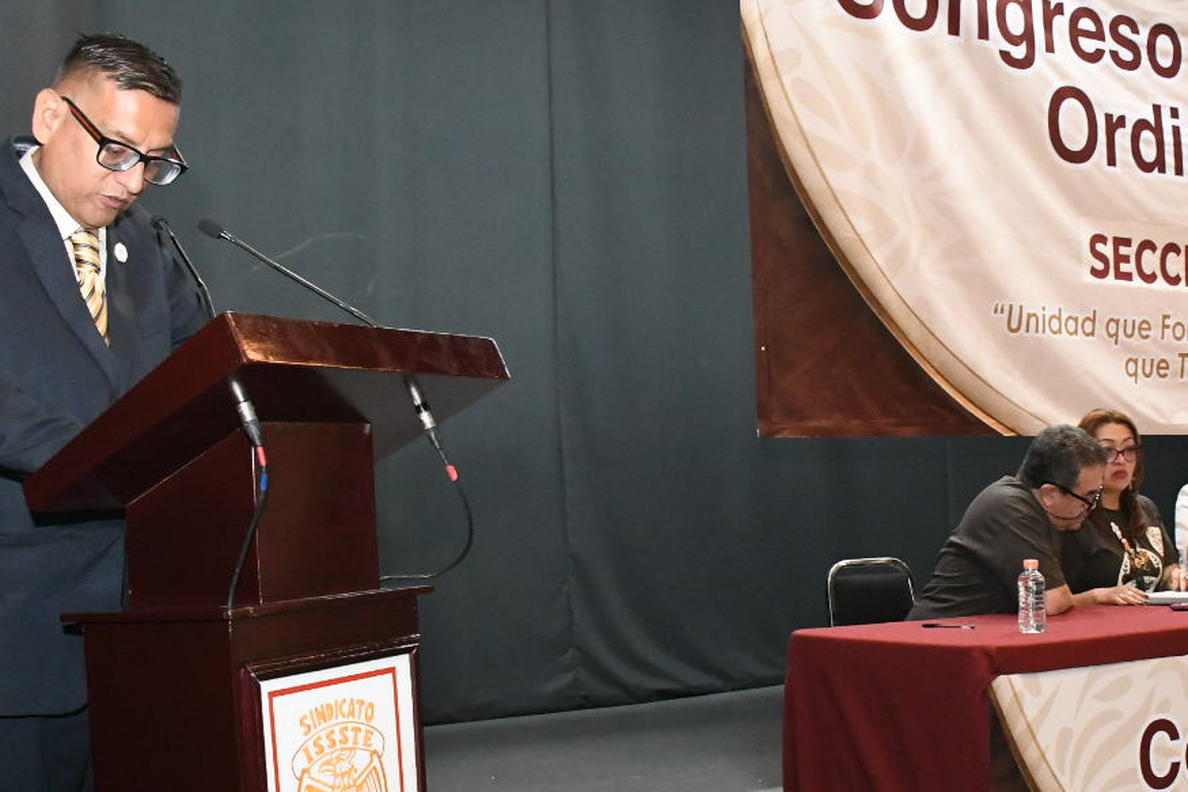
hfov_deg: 38.6
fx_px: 1650
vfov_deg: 26.9
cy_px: 508
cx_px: 881
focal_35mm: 50
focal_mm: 18
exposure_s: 1/125
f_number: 5.6
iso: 6400
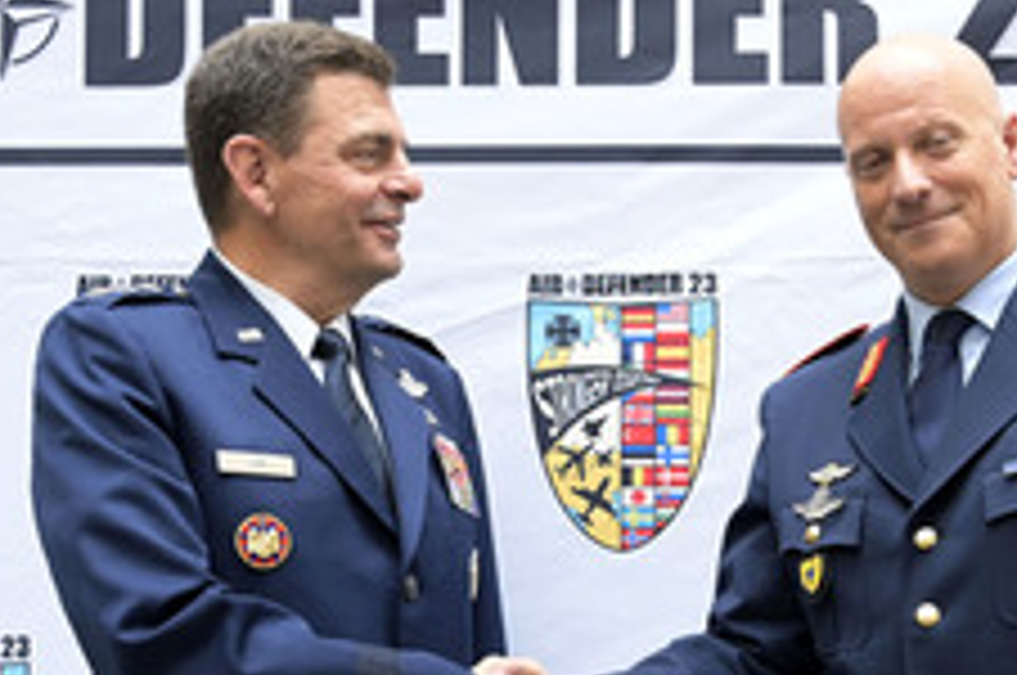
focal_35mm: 76
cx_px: 632
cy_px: 594
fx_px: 2144
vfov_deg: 17.6
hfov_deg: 26.6
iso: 5000
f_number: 5.6
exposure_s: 1/400
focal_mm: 38
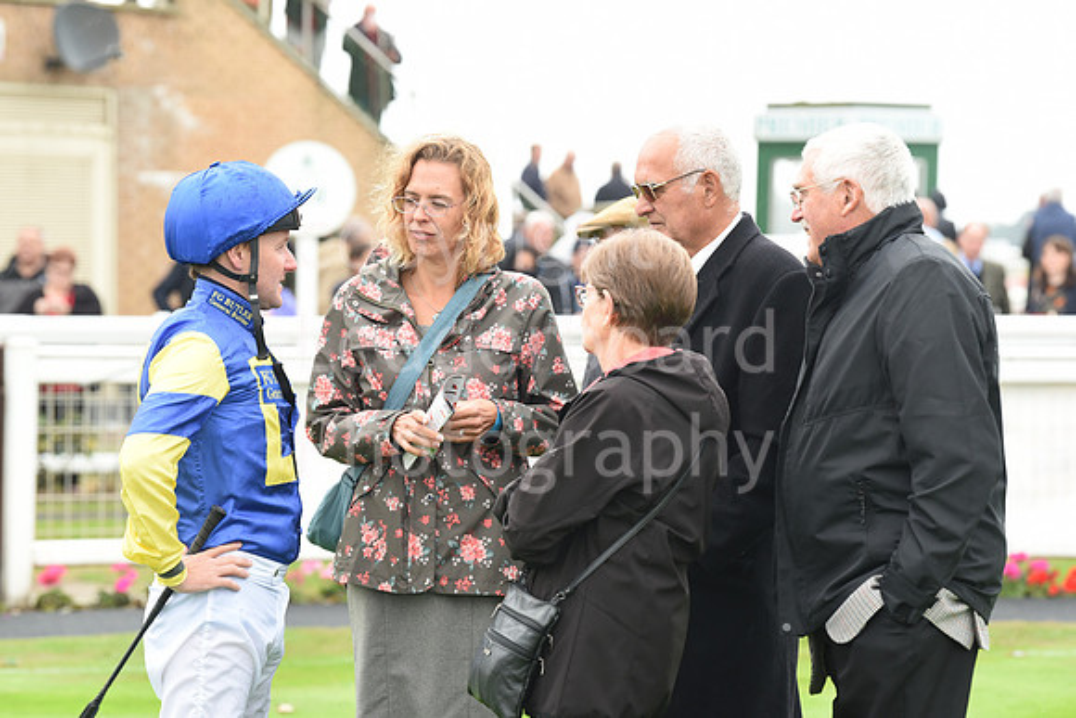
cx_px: 538
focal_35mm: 170
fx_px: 5082
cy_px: 359
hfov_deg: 12.1
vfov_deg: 8.1
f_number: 5.6
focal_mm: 170
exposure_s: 1/160
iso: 1000
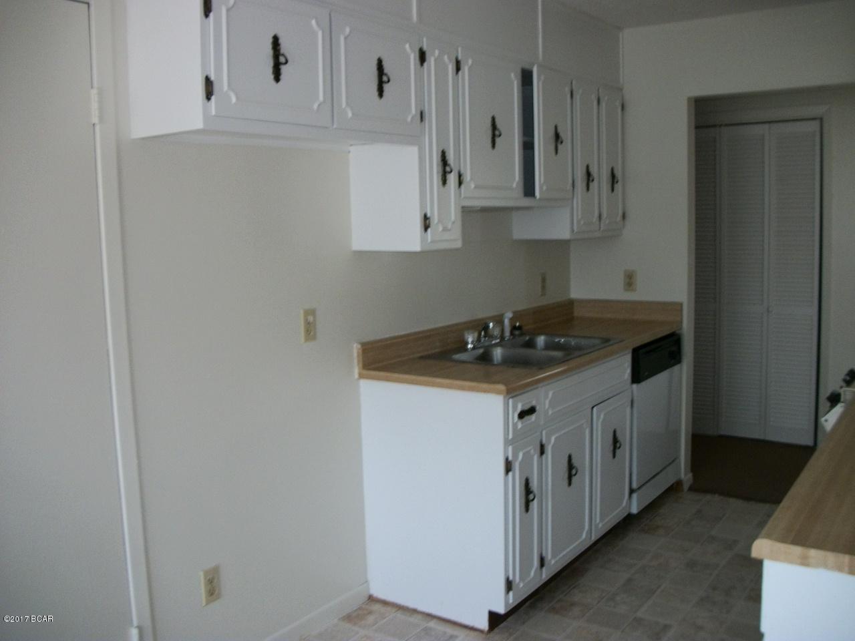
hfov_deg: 56.8
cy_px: 320
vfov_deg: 44.2
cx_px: 428
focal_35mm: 32
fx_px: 790
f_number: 2.9
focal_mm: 5.7
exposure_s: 1/30
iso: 160
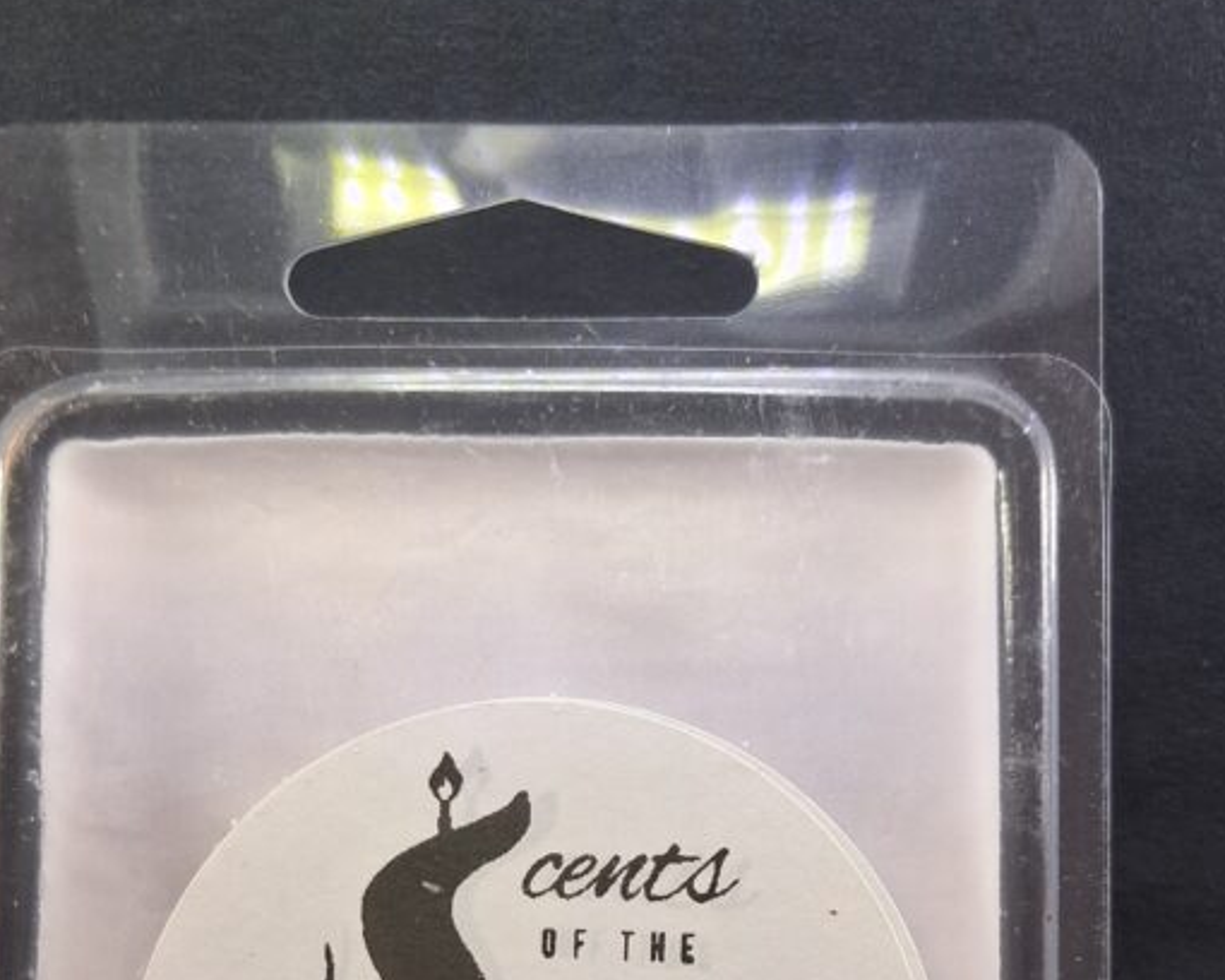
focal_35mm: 51
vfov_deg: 28.3
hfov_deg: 36.6
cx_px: 665
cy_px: 927
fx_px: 1849
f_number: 1.8
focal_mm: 3.98
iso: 160
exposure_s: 1/100
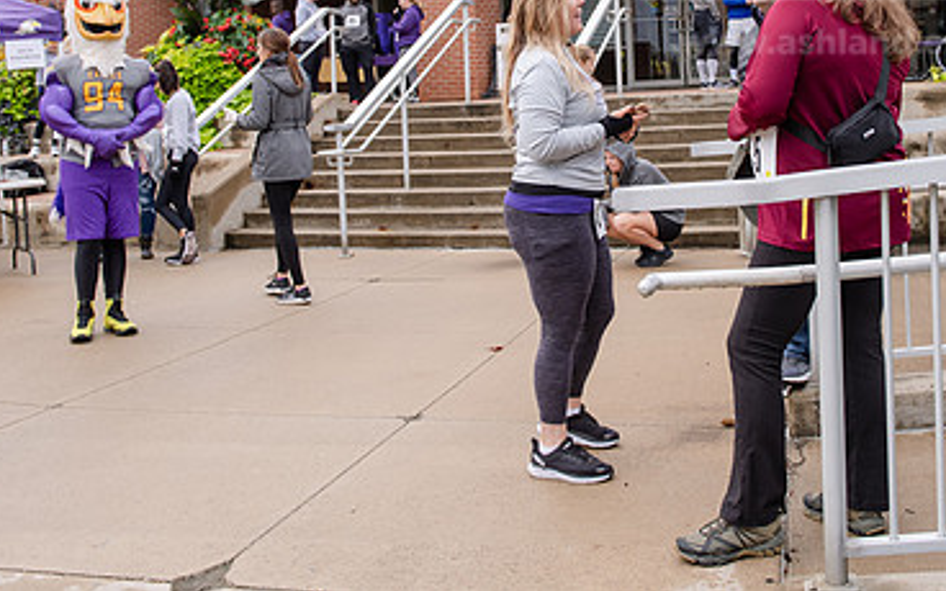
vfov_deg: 27.8
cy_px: 96
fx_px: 1160
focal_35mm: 45
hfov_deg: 44.2
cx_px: 563
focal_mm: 28
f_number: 5
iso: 400
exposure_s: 1/250
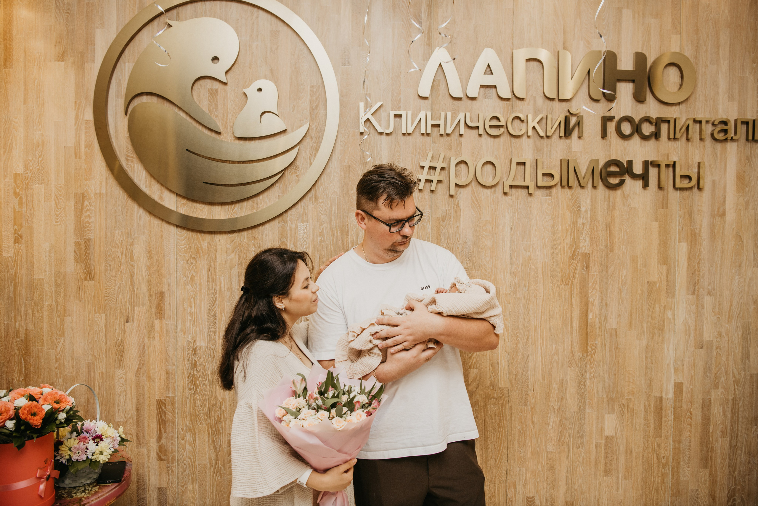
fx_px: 632
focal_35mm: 30
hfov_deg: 61.9
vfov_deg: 43.6
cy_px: 253
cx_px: 379
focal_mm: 30
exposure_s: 1/160
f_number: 4
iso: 200
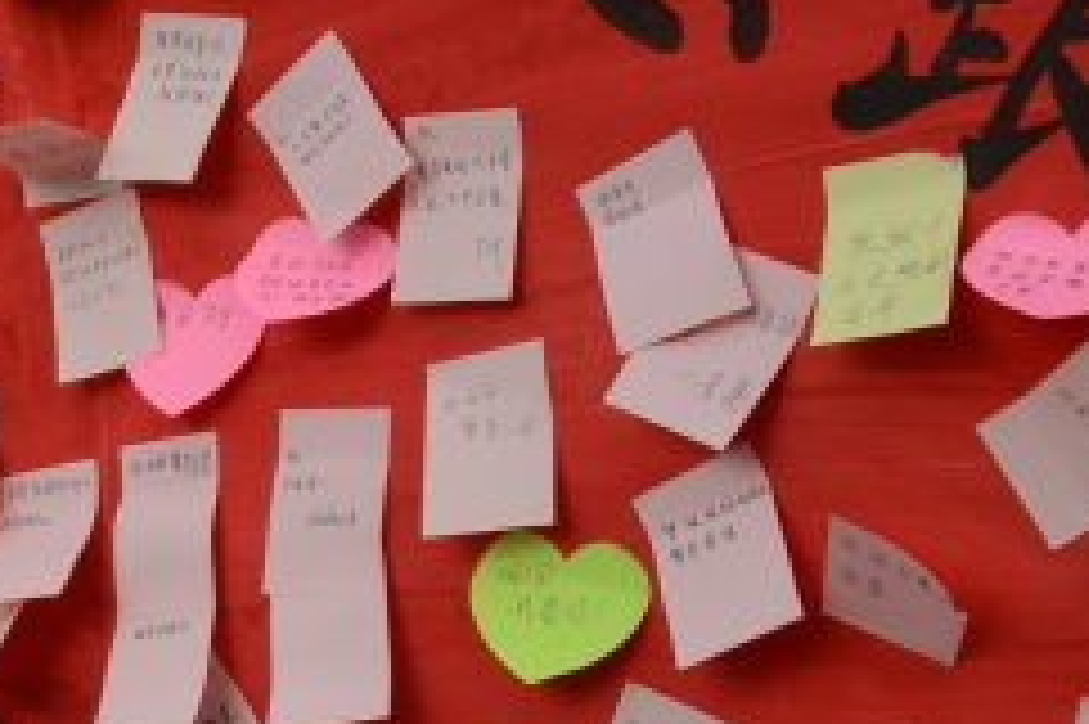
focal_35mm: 111
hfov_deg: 17.3
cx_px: -322
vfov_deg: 12.3
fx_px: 3355
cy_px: 531
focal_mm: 28
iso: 250
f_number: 3.5
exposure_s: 1/1000
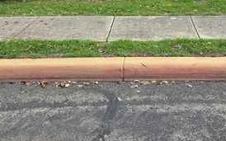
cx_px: 152
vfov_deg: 20.6
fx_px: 351
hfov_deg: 35.3
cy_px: -45
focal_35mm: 57
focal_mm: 6.3
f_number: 1.7
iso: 80
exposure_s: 1/2210
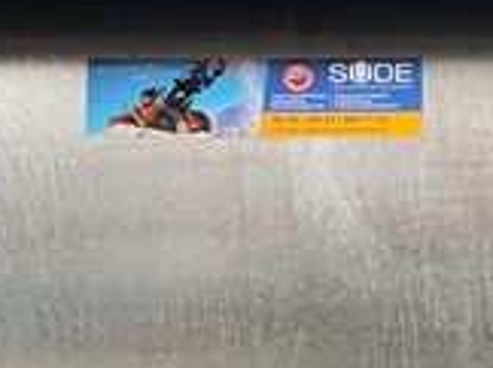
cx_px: 298
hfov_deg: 19.1
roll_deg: +1.5
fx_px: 1465
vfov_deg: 14.1
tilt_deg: -19.5
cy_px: 371
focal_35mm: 103
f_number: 1.6
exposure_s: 1/33
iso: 400
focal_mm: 4.2
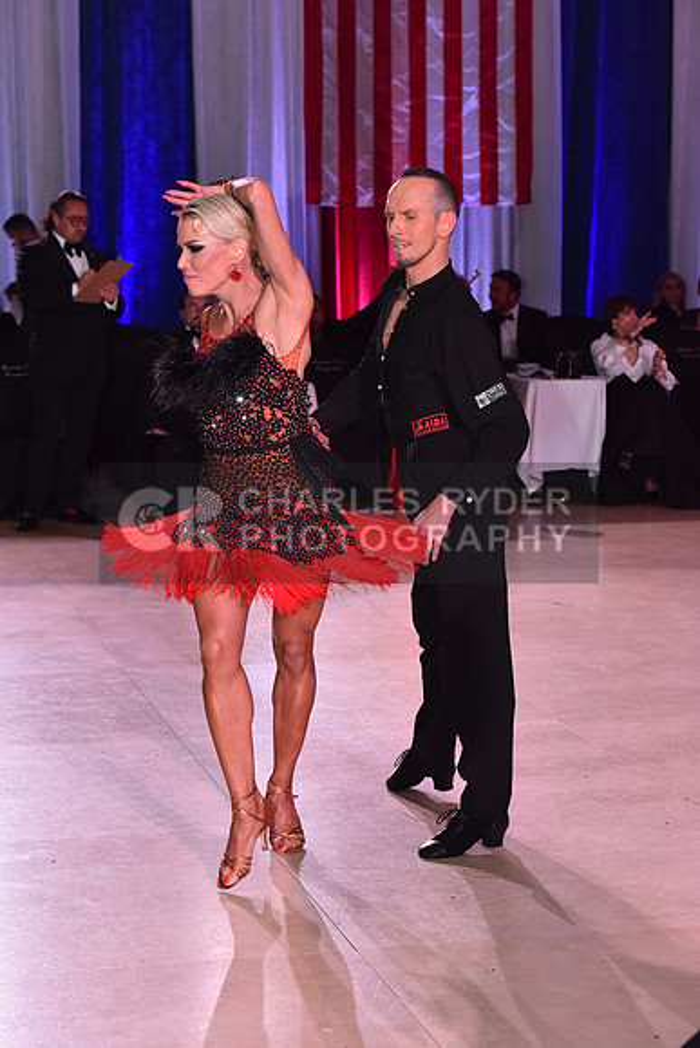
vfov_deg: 22.1
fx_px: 2682
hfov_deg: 14.9
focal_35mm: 92
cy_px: 524
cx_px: 350
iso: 2500
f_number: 6.3
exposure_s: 1/320
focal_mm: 92
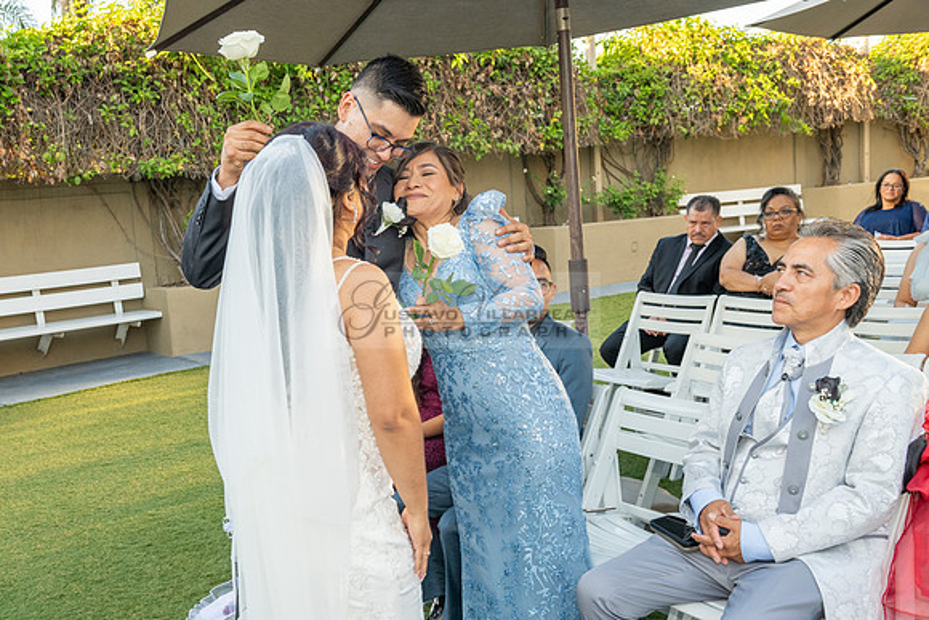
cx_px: 317
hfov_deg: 46.8
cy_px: 374
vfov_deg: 32.6
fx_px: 1055
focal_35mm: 41
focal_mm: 31
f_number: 7.1
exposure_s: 1/200
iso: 500
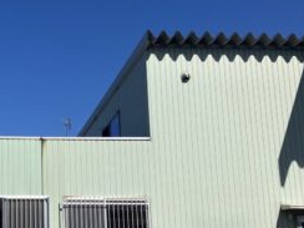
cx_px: 8
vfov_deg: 21.9
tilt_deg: +12.2
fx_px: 588
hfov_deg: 27.5
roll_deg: +0.0
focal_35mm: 67
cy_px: 149
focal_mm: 3.99
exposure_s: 1/4049
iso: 32
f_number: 1.8
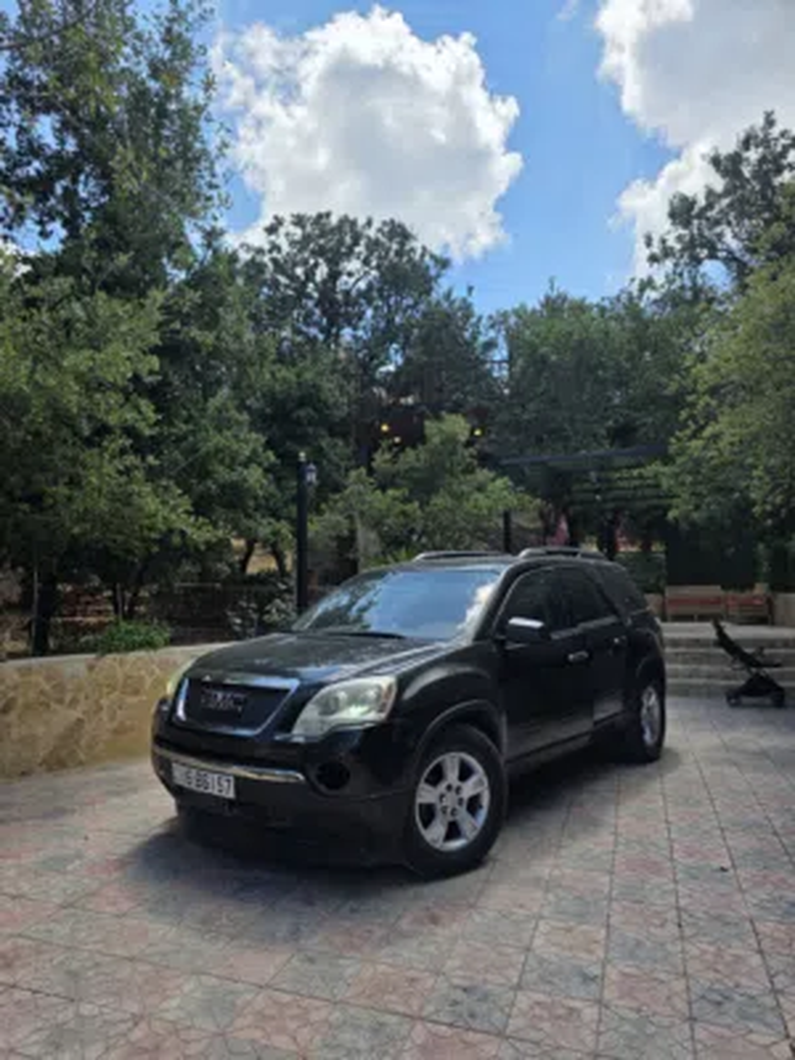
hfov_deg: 58.9
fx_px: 704
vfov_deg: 73.9
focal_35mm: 23
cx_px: 398
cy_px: 530
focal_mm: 6.3
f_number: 1.7
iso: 80
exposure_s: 1/7944
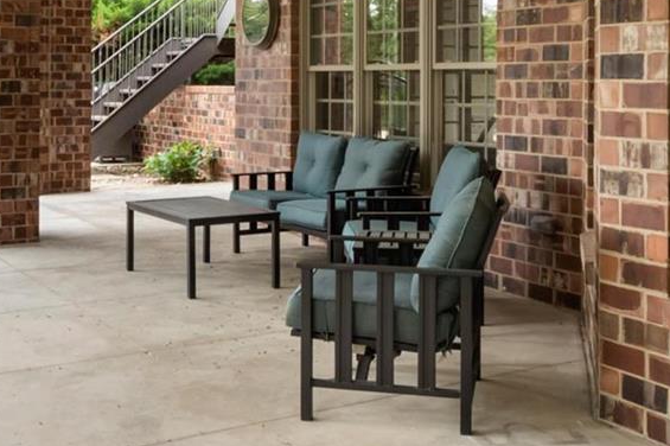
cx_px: 287
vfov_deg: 25.9
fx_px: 949
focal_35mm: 51
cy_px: 84
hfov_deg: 38.8
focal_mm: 9
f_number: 10
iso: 400
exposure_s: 1/60
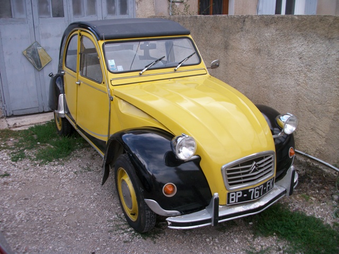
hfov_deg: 58.4
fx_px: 304
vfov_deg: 45.4
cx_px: 170
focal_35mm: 31
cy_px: 127
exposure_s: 1/236
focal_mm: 5.7
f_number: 2.9
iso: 80
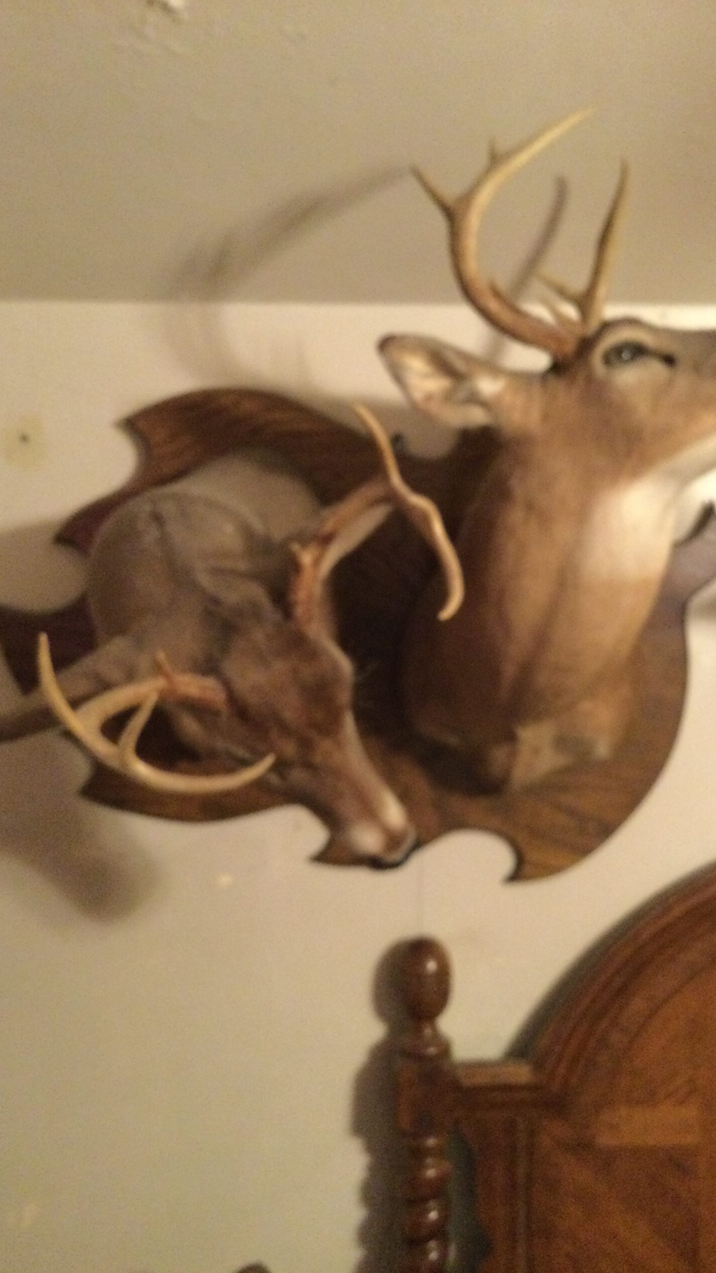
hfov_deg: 34.6
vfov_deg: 58.0
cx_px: 410
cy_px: 636
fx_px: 1148
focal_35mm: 34
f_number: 2.4
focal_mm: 3.3
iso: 500
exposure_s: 1/15
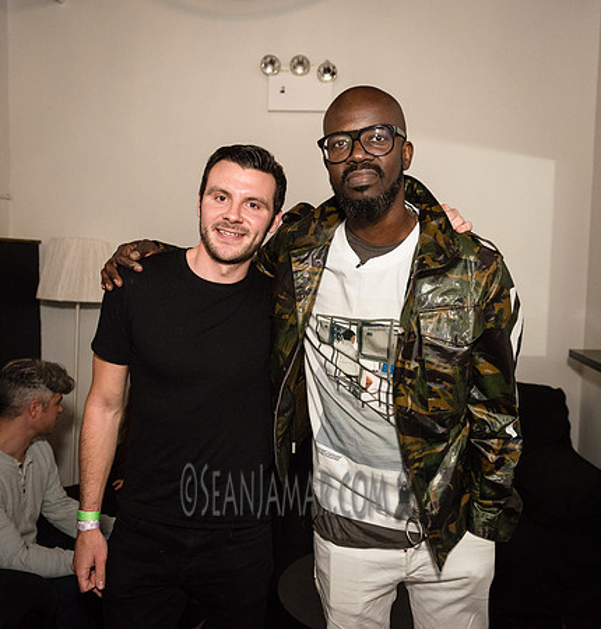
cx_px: 300
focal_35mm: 34
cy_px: 314
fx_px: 680
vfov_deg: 49.6
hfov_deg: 47.7
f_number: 4
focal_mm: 26
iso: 4000
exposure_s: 1/640
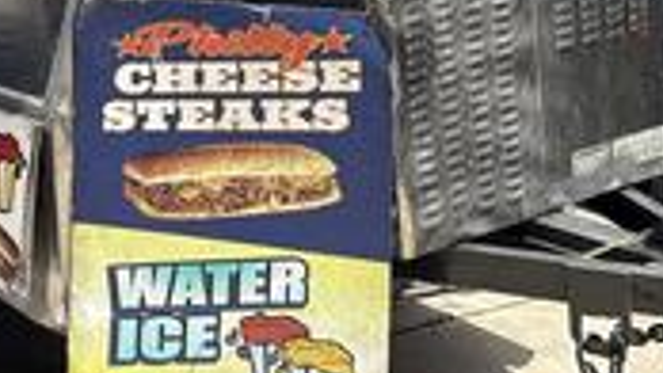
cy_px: -135
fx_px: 1319
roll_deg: +3.0
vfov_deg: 15.2
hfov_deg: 27.0
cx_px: 38
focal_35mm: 75
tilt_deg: -1.6
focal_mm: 6.76
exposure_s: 1/3584
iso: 80
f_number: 1.78
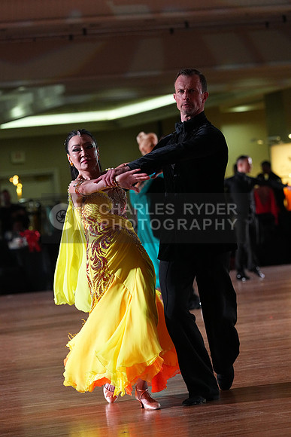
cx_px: 146
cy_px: 218
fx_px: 1951
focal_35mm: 161
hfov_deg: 8.5
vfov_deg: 12.8
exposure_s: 1/400
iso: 6400
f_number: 5
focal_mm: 161
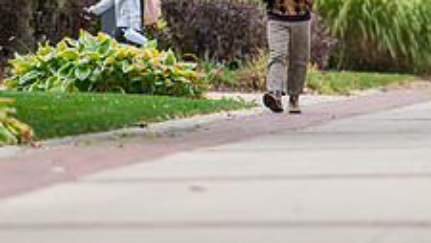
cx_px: 295
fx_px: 9265
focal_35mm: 810
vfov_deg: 1.5
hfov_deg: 2.7
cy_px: -123
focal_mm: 300
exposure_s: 1/500
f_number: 3.2
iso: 250
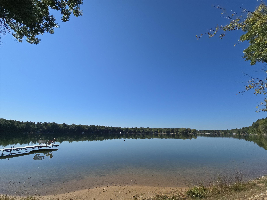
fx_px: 100
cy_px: 100
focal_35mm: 13
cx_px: 134
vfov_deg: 89.9
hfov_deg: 106.2
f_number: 2.2
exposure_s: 1/3026
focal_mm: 2.2
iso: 50
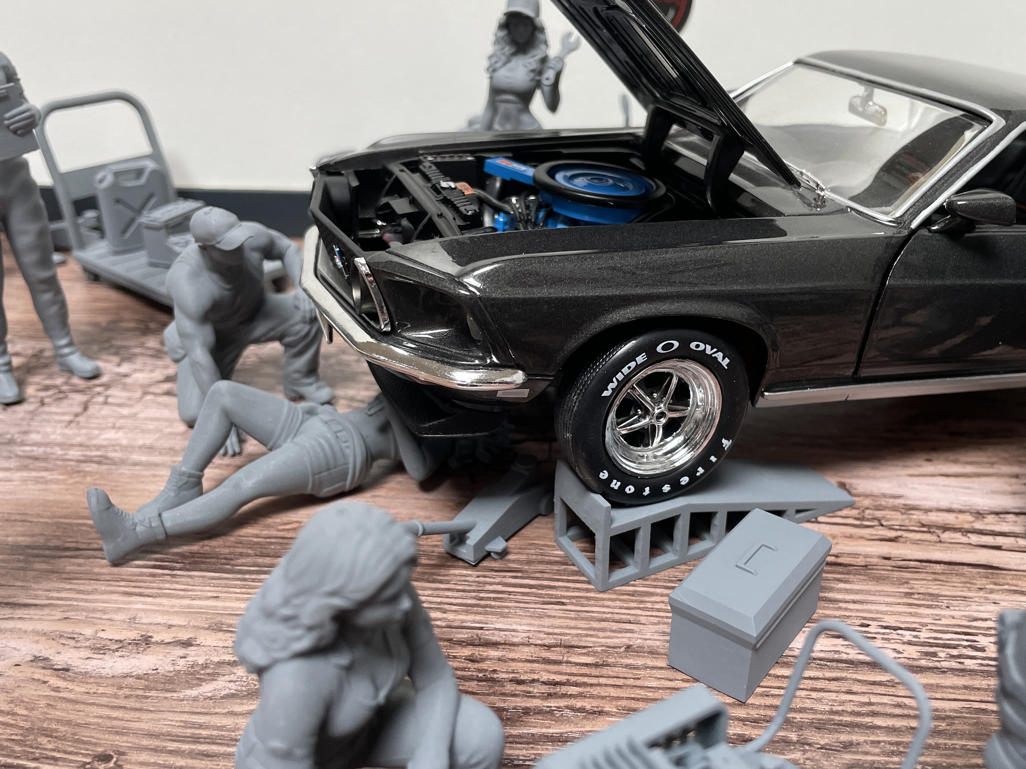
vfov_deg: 44.2
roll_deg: +0.6
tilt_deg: -28.4
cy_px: 391
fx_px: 948
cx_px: 549
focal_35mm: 32
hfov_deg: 56.8
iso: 100
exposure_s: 1/100
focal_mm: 4.2
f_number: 1.6
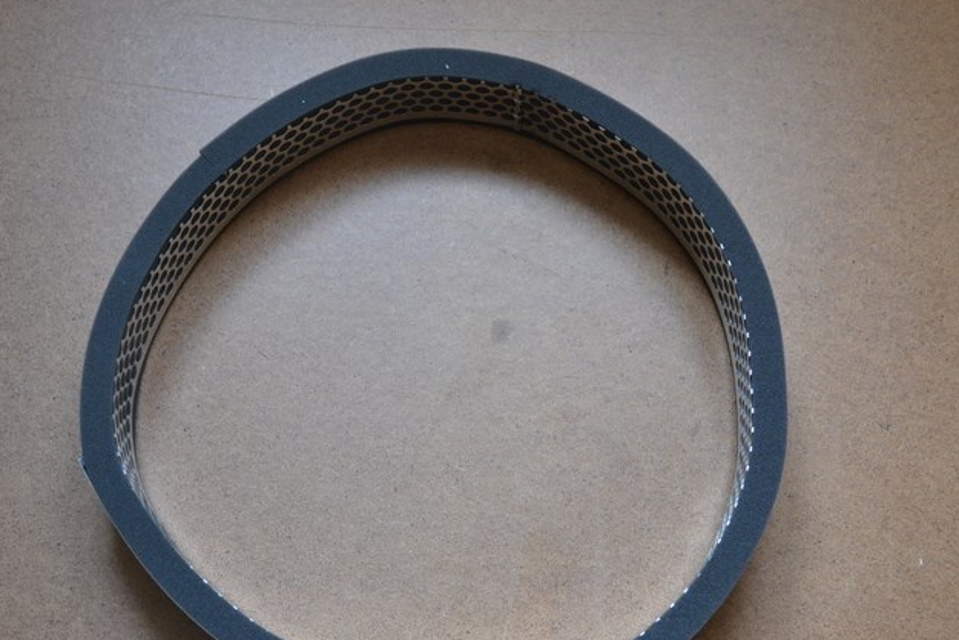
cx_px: 453
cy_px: 391
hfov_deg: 35.8
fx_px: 1482
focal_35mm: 56
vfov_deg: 24.3
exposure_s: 1/60
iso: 400
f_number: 4.5
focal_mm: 29
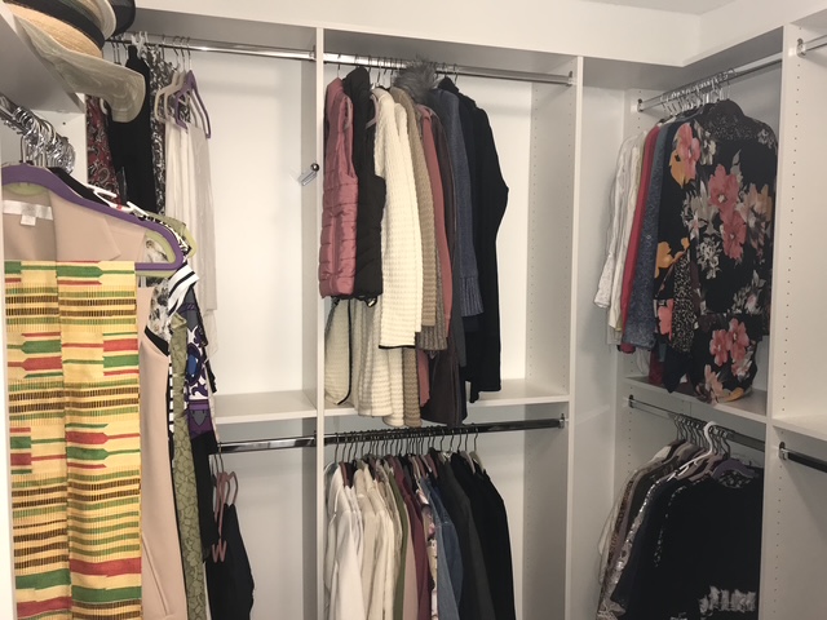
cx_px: 414
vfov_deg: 49.7
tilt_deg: -3.9
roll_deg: -0.1
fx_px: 669
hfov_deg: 63.4
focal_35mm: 28
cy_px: 310
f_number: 1.8
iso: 40
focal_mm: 3.99
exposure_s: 1/30
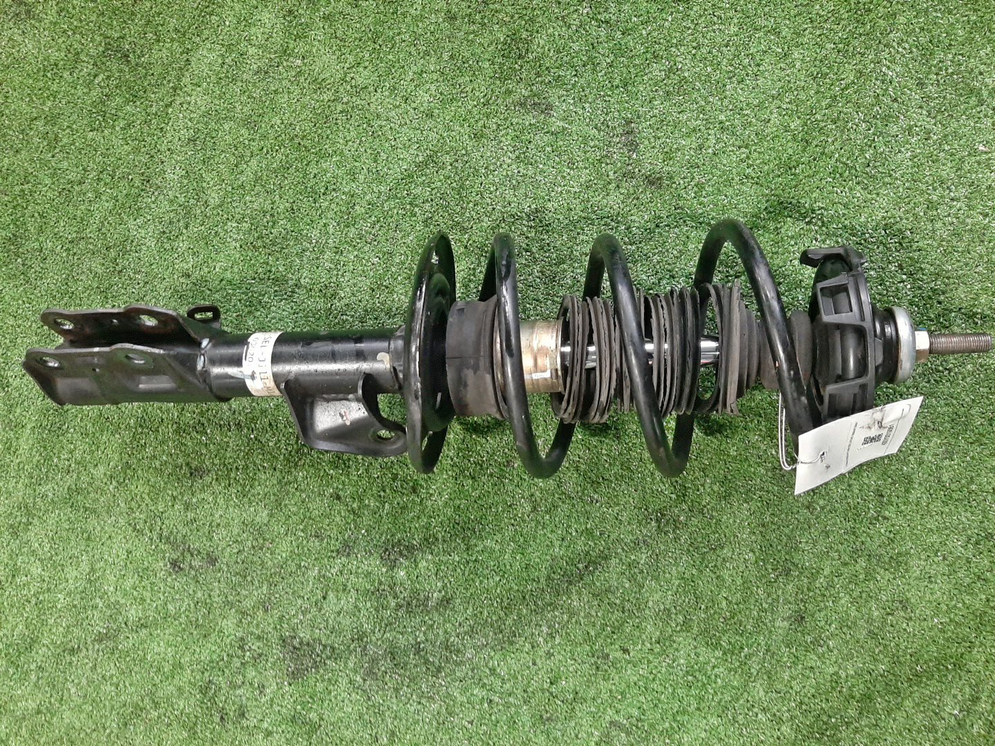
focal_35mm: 26
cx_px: 498
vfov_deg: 53.1
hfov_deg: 67.3
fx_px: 747
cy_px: 373
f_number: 1.7
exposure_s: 1/25
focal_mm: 3.93
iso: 308
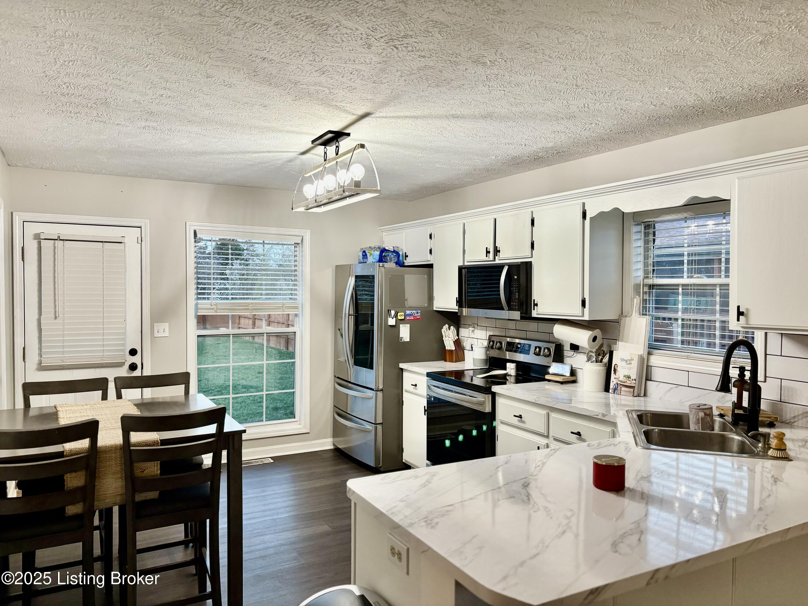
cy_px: 303
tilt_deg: -1.4
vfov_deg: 53.1
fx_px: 607
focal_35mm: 26
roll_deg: -0.1
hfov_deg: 67.3
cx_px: 404
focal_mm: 5.96
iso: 160
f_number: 1.6
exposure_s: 1/60
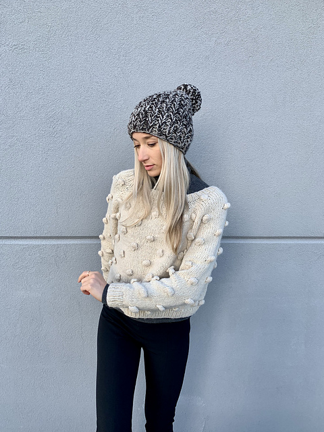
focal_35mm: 26
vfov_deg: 67.3
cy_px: 216
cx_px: 162
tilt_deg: -6.8
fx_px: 324
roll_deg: -0.5
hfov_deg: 53.1
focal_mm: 4.25
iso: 25
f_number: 1.8
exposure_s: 1/391
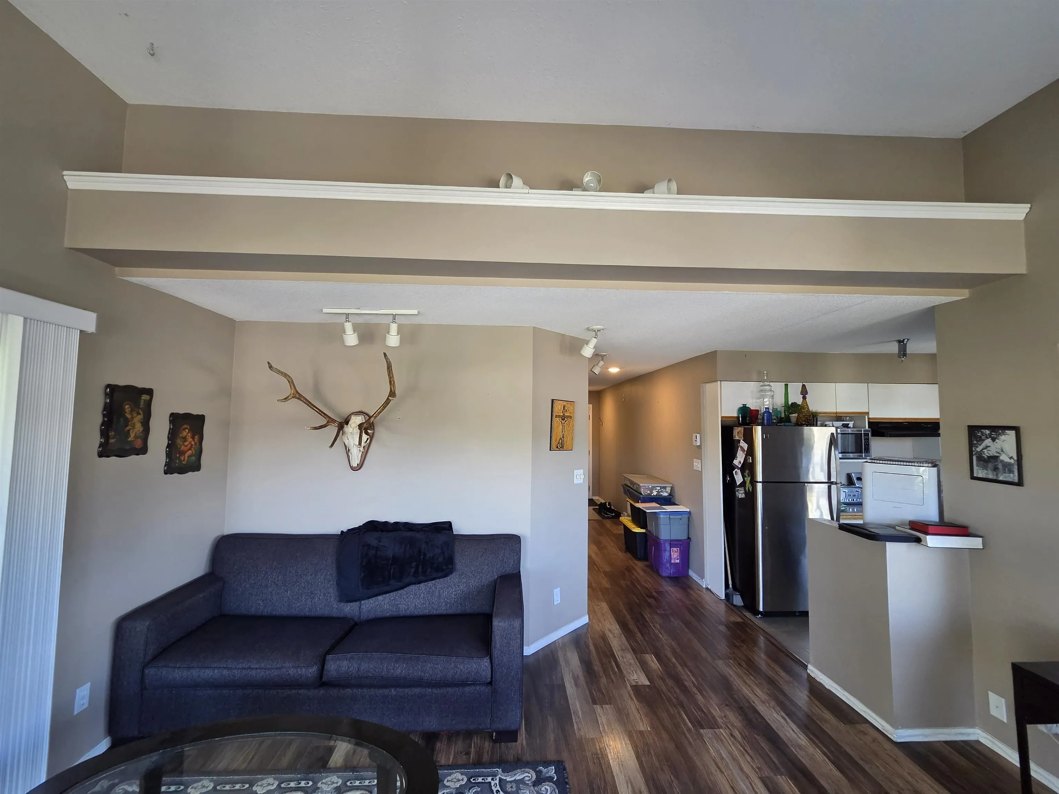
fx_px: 398
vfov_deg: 89.9
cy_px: 397
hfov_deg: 106.2
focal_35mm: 13
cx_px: 530
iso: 320
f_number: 2.2
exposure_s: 1/120
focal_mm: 2.2
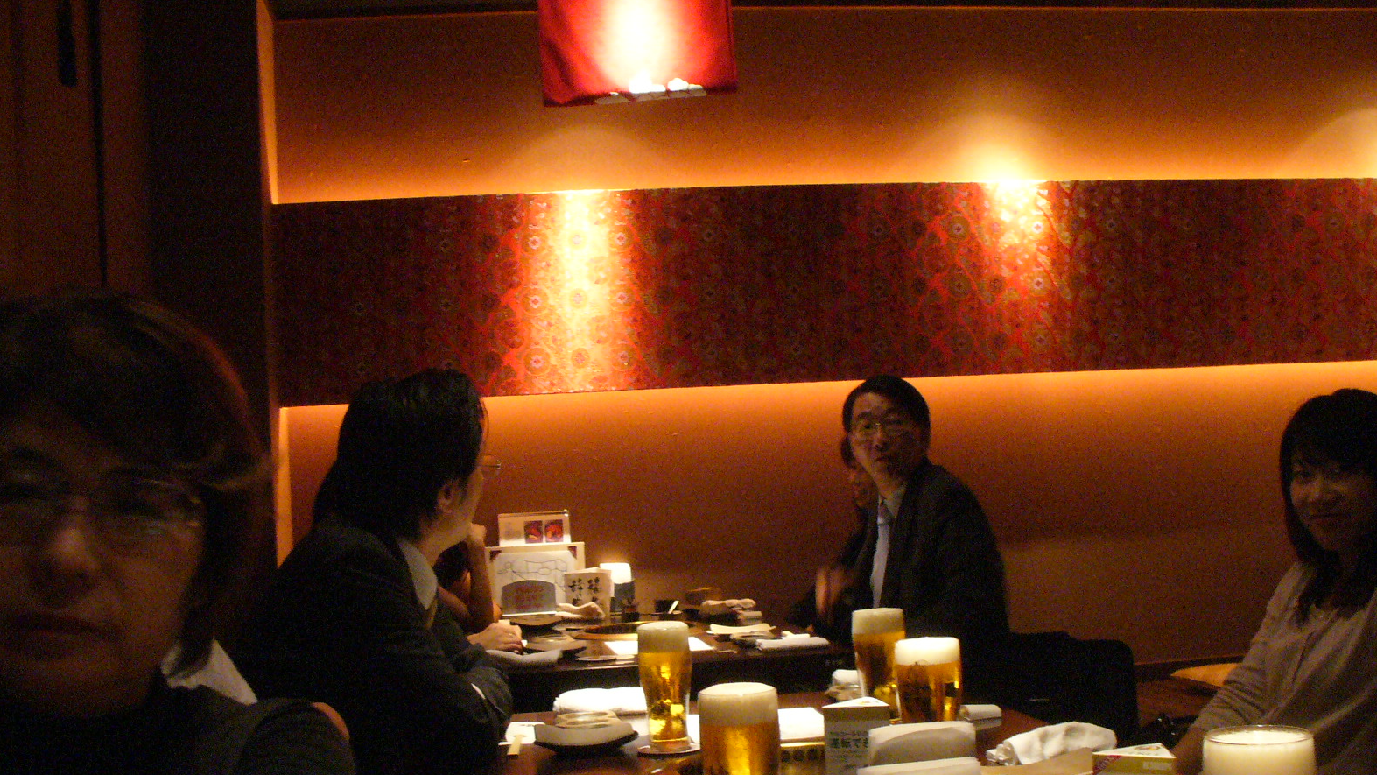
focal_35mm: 41
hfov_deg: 49.4
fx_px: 1497
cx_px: 692
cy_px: 491
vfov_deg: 28.9
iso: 400
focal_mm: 6.1
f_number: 2.8
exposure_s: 1/20
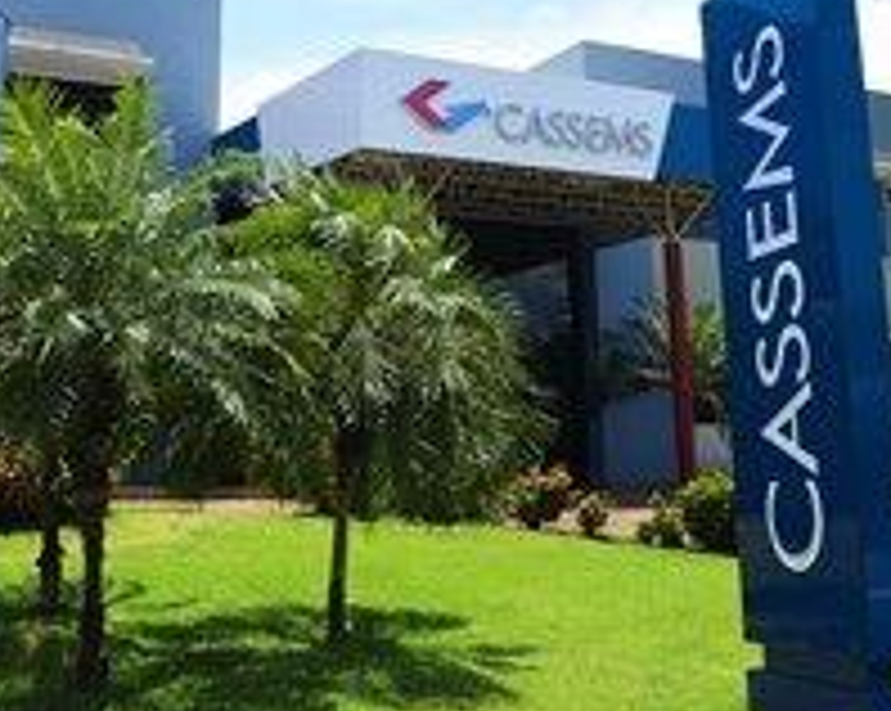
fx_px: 1344
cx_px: 405
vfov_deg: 29.1
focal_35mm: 51
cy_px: 169
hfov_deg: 36.7
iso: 250
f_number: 11
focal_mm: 24
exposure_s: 1/160
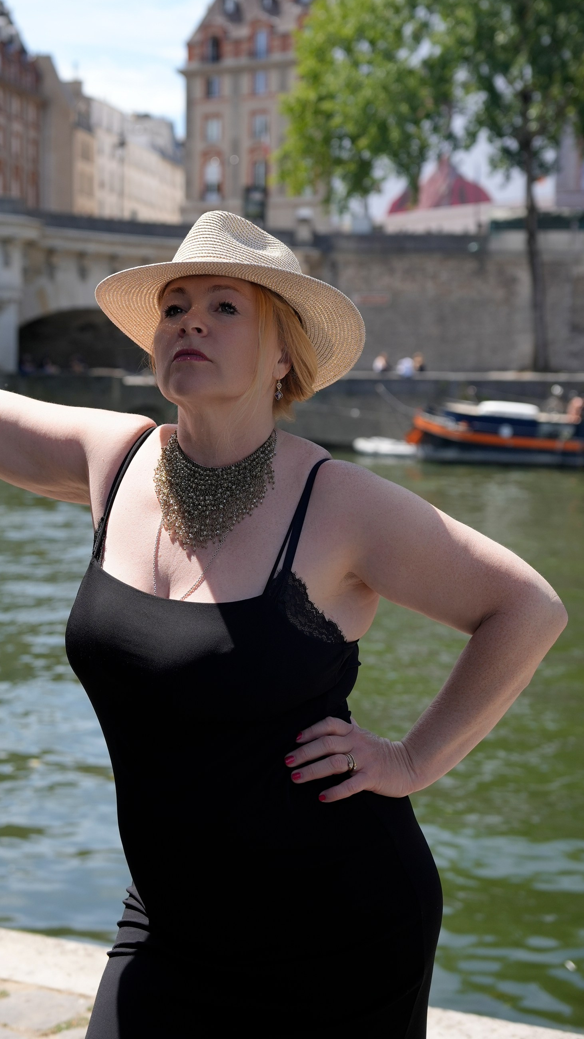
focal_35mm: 58
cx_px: 198
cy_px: 404
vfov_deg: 35.7
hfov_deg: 20.6
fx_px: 1605
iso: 250
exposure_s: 1/2000
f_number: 3.5
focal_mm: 41.2
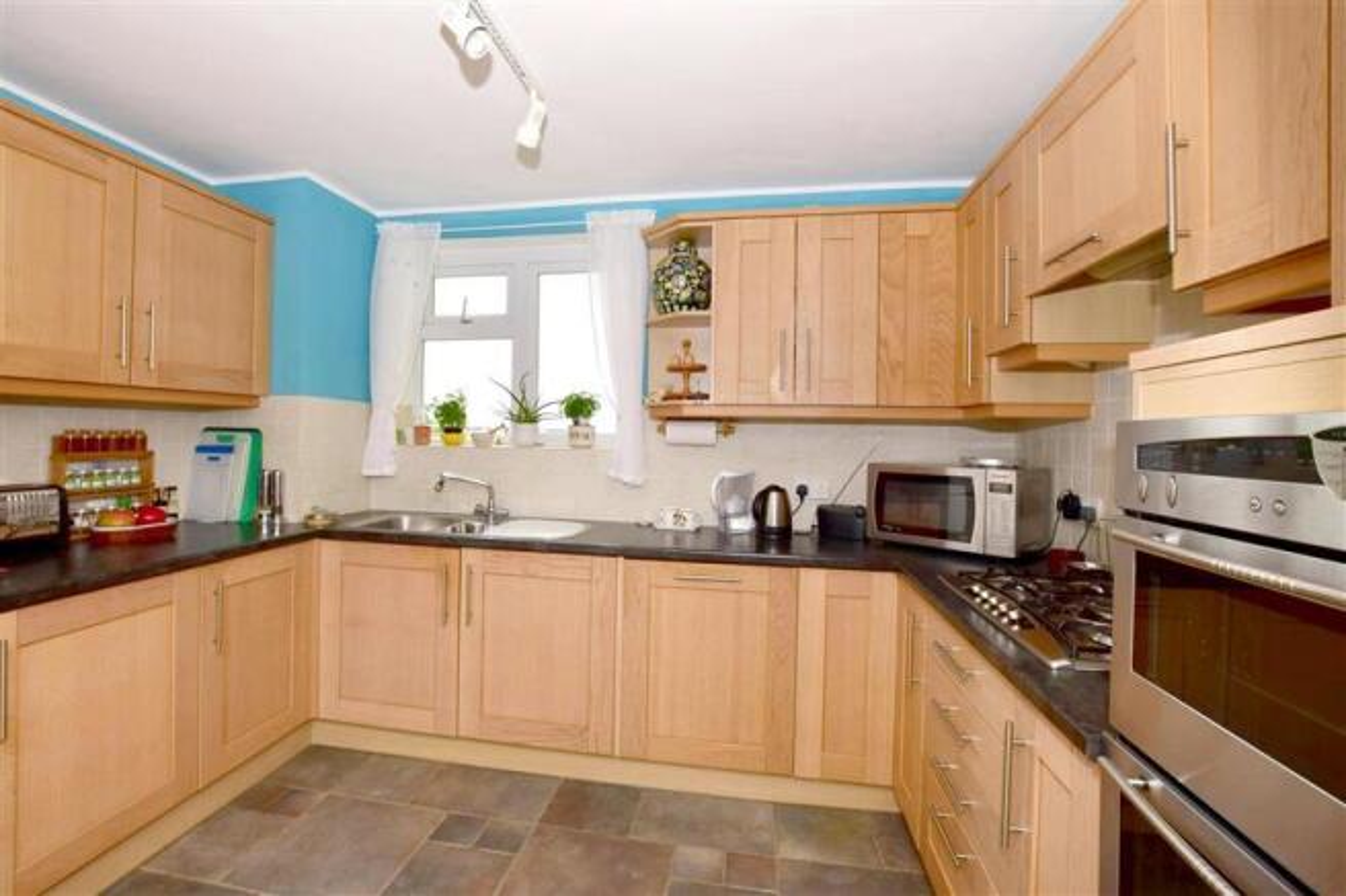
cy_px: 448
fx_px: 561
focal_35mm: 15
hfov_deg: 100.4
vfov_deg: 77.3
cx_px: 673
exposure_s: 1/160
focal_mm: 10
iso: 200
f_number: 11
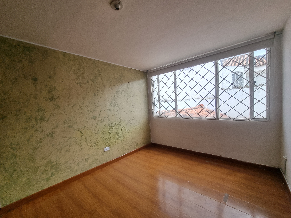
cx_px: 146
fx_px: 109
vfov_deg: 89.9
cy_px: 109
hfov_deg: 106.2
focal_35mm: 13
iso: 50
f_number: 2.2
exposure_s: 1/353
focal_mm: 2.2
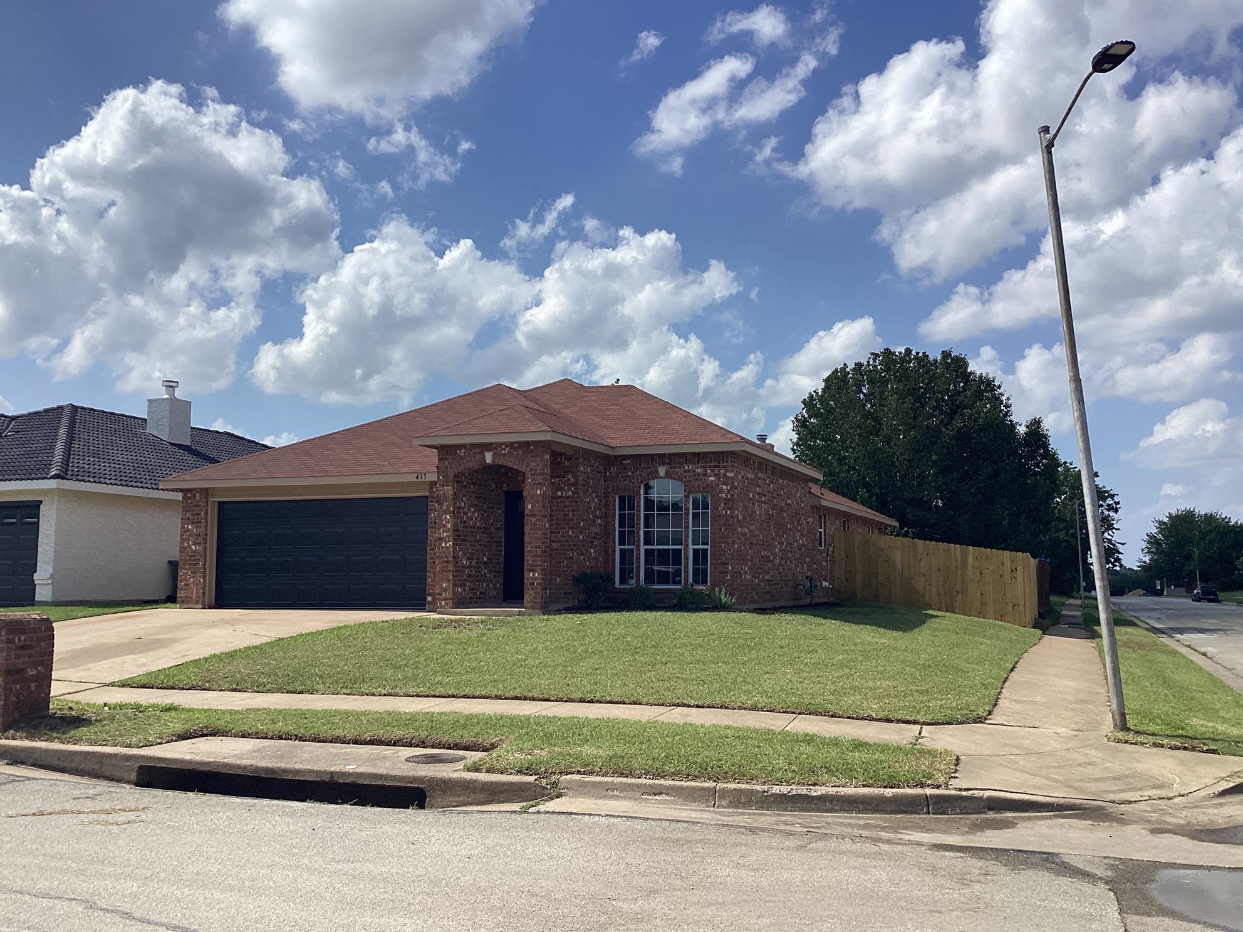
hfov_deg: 56.8
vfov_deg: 44.2
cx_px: 632
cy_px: 466
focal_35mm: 32
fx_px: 1149
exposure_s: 1/2469
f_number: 2.4
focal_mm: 3.3
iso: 25
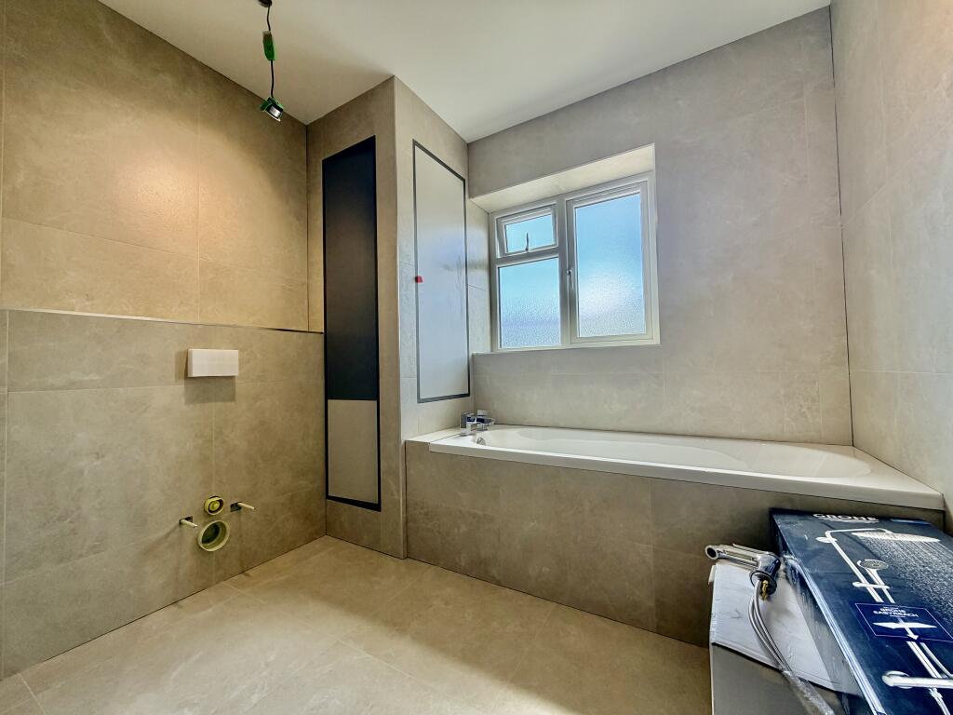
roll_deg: +1.5
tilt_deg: +2.1
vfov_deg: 85.7
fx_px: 385
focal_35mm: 14
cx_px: 476
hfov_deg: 102.1
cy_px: 358
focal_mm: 2.22
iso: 100
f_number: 2.2
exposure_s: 1/121
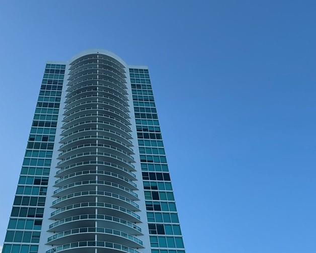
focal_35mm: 35
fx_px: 327
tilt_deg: +36.0
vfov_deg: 37.0
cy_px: 263
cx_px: 96
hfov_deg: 50.3
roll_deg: -0.6
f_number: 2.2
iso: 50
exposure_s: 1/1110
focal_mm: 2.22
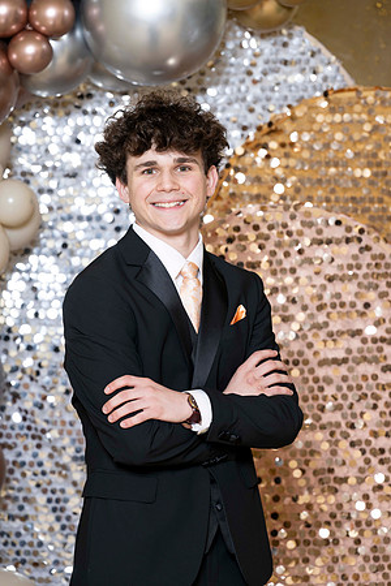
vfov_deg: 12.5
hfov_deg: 8.3
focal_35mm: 165
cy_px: 293
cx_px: 196
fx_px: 2688
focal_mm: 165
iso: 250
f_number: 5.6
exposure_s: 1/200
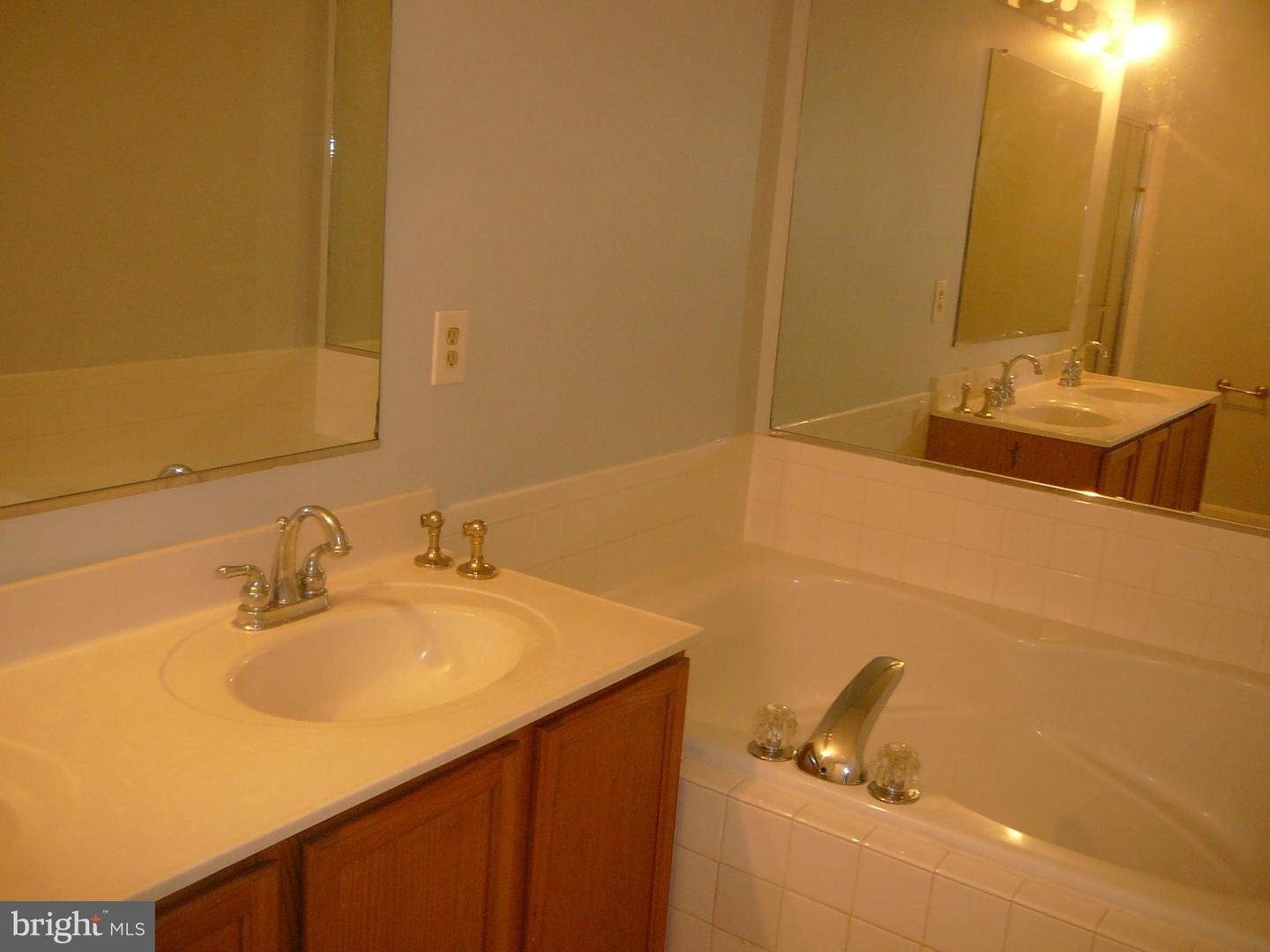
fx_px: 1284
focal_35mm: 35
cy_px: 476
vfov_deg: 40.7
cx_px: 635
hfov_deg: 52.6
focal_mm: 5.2
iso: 100
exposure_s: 1/8
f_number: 2.8
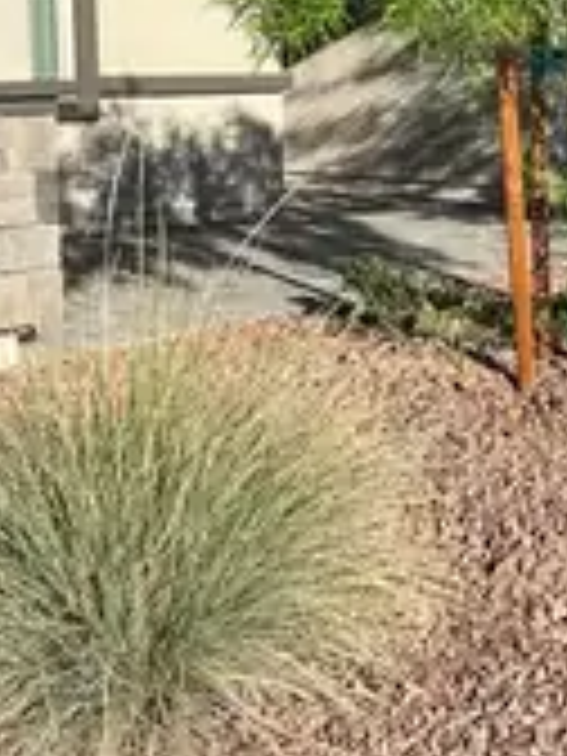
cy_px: 130
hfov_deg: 22.5
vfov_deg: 30.3
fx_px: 1354
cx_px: 594
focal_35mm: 62
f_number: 1.5
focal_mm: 5.7
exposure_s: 1/2762
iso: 50
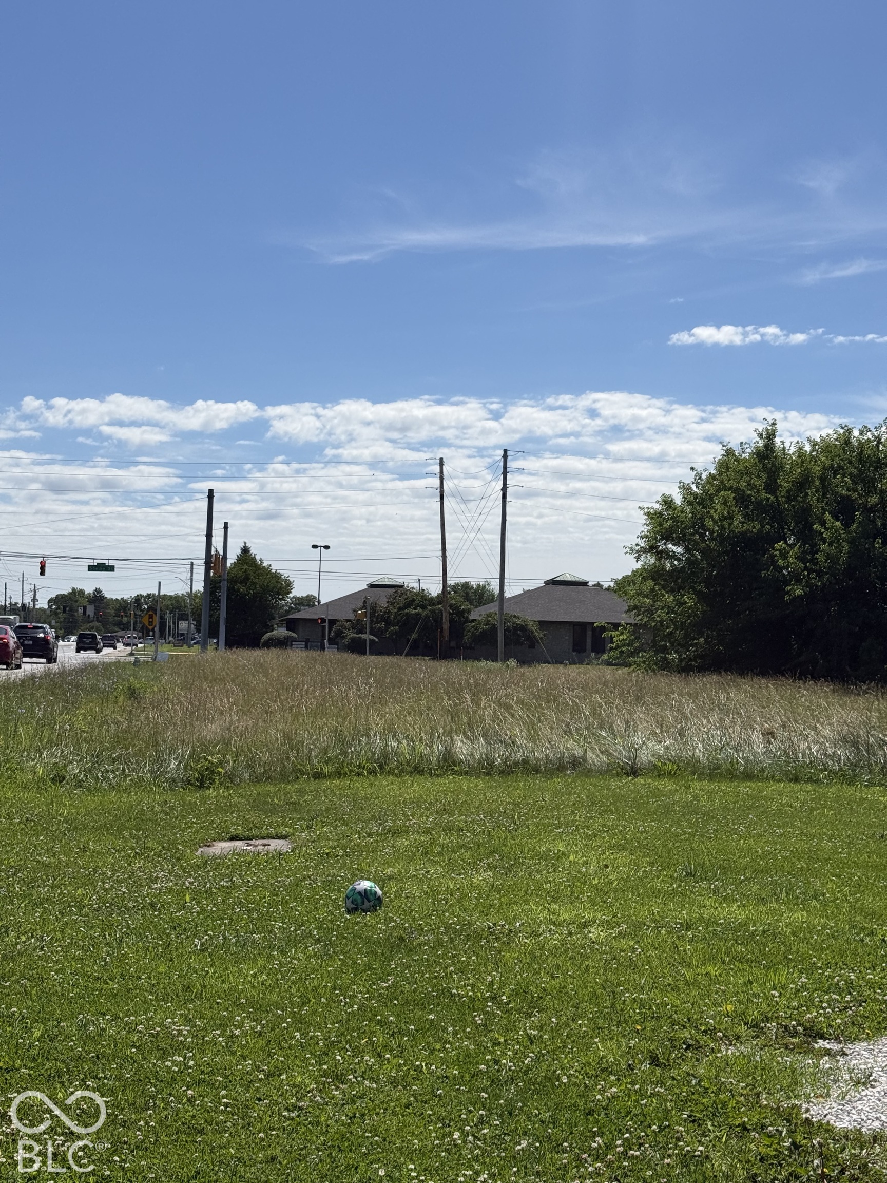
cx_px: 444
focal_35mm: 48
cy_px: 592
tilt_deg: +1.8
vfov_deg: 39.7
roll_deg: -1.1
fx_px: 1640
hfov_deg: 30.3
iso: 64
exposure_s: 1/11364
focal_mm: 6.76
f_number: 1.78
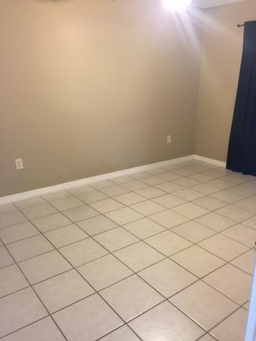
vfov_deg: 61.7
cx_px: 128
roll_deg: +0.1
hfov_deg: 48.2
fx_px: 286
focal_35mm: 29
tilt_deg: -16.3
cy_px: 170
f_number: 2.2
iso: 100
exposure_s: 1/10
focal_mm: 4.15
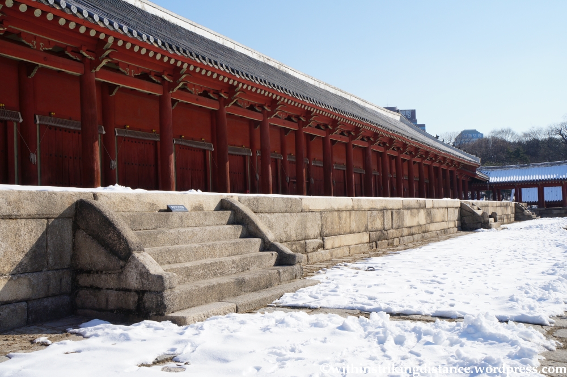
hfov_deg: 55.2
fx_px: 543
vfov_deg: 38.3
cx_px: 284
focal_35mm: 34
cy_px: 188
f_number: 13
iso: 200
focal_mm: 23
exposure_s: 1/200
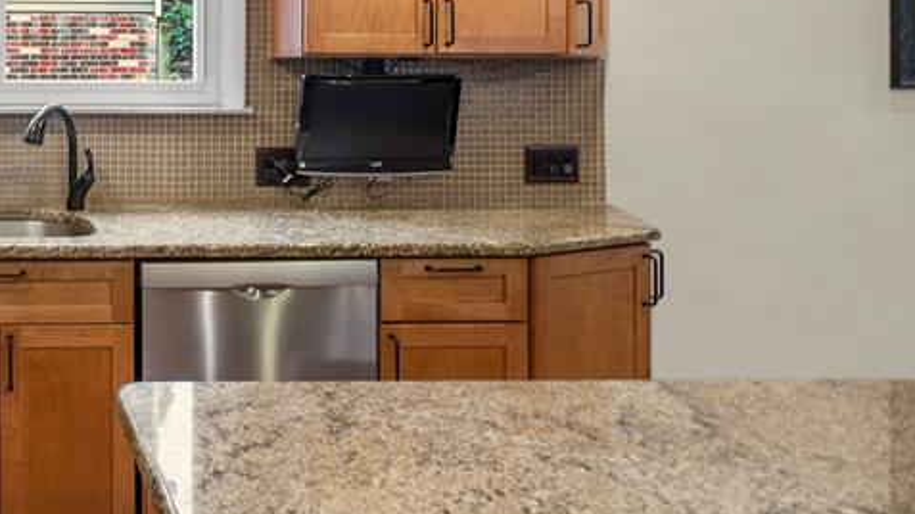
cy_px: 55
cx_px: -2
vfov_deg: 31.3
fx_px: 873
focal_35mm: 36
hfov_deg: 46.3
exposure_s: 1/3
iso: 100
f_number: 4
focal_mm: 16
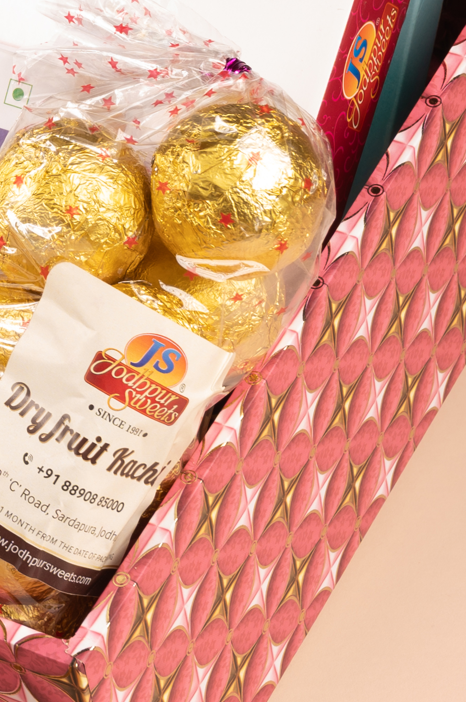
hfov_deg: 7.3
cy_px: 14
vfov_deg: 11.0
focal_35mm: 185
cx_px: -291
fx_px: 3598
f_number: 11
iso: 50
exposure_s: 1/125
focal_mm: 47
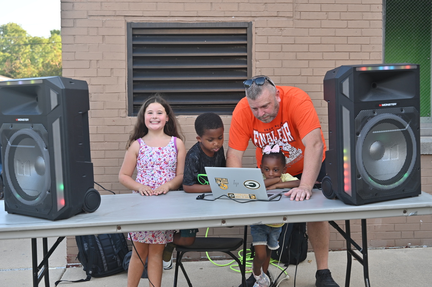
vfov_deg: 25.9
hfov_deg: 38.2
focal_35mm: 52
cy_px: 144
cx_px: 216
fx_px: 623
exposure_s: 1/250
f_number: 4
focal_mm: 52
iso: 250
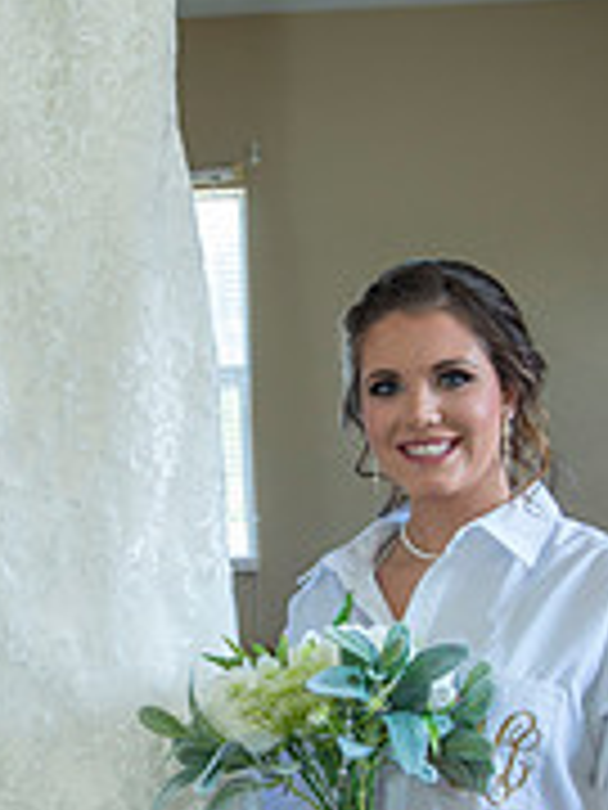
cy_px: 598
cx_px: 214
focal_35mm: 60
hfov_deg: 24.3
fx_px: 1405
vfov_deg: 31.7
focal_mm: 25
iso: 1250
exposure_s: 1/200
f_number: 3.2
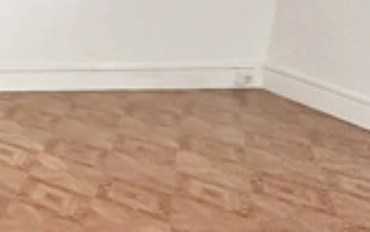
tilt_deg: -9.4
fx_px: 514
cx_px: -261
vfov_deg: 23.4
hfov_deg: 23.9
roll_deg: -0.4
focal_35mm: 51
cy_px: -38
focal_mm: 2.22
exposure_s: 1/99
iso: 200
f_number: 2.2
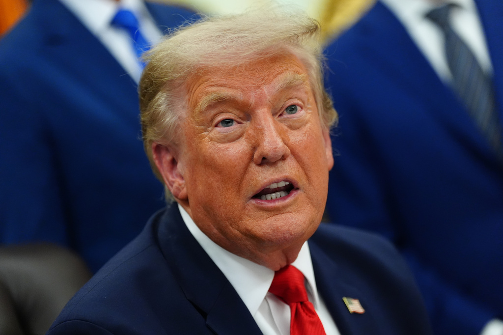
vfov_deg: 9.3
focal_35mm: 148
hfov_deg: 13.9
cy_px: 168
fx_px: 2067
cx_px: 252
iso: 4000
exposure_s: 1/500
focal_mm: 148
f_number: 2.8
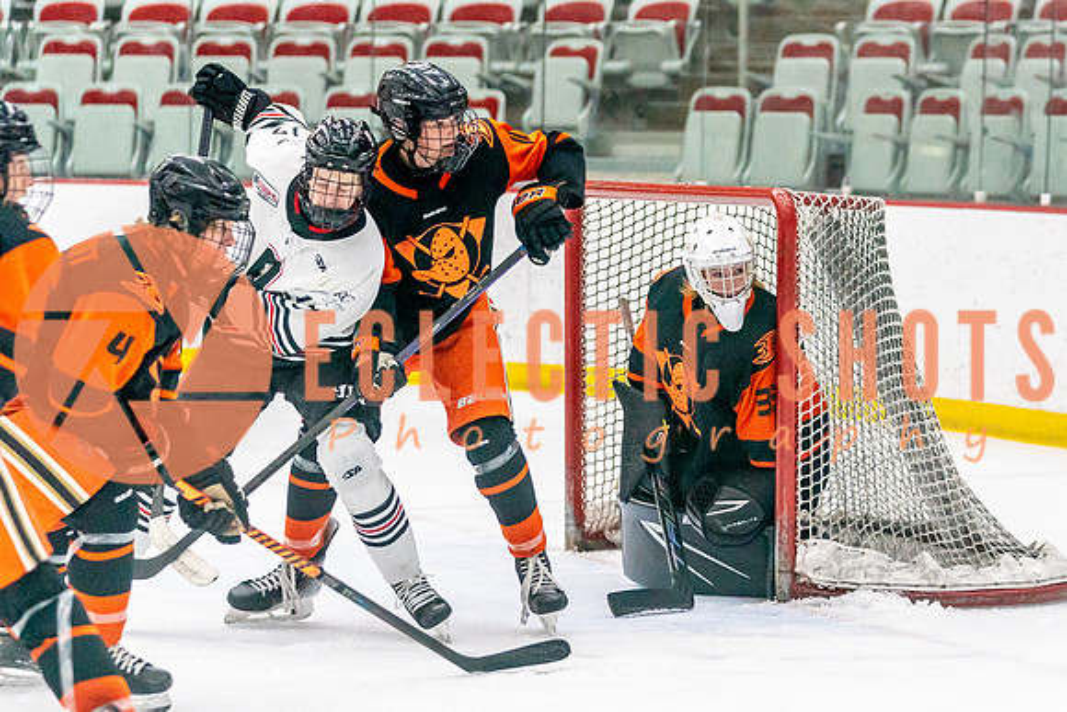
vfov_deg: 8.1
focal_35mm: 169
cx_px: 713
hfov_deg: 12.1
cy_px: 450
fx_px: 5013
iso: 3200
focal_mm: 103
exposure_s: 1/1250
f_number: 2.8
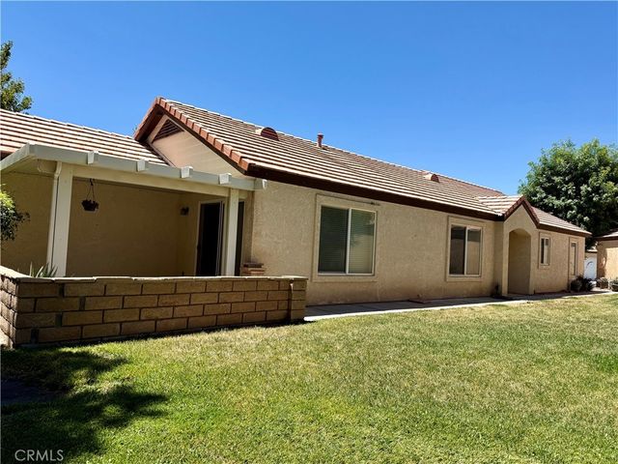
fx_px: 428
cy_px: 232
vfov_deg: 56.8
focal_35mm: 24
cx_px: 309
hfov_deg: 71.6
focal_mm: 6.76
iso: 80
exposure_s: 1/3425
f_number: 1.78
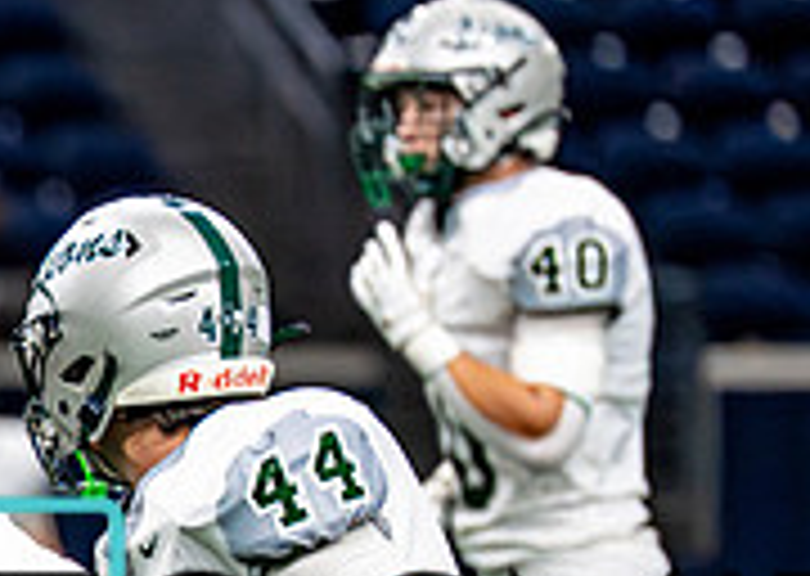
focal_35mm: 764
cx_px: -309
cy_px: 586
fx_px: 17549
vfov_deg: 1.9
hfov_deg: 2.6
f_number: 2.8
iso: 5000
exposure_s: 1/2000
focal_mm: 200
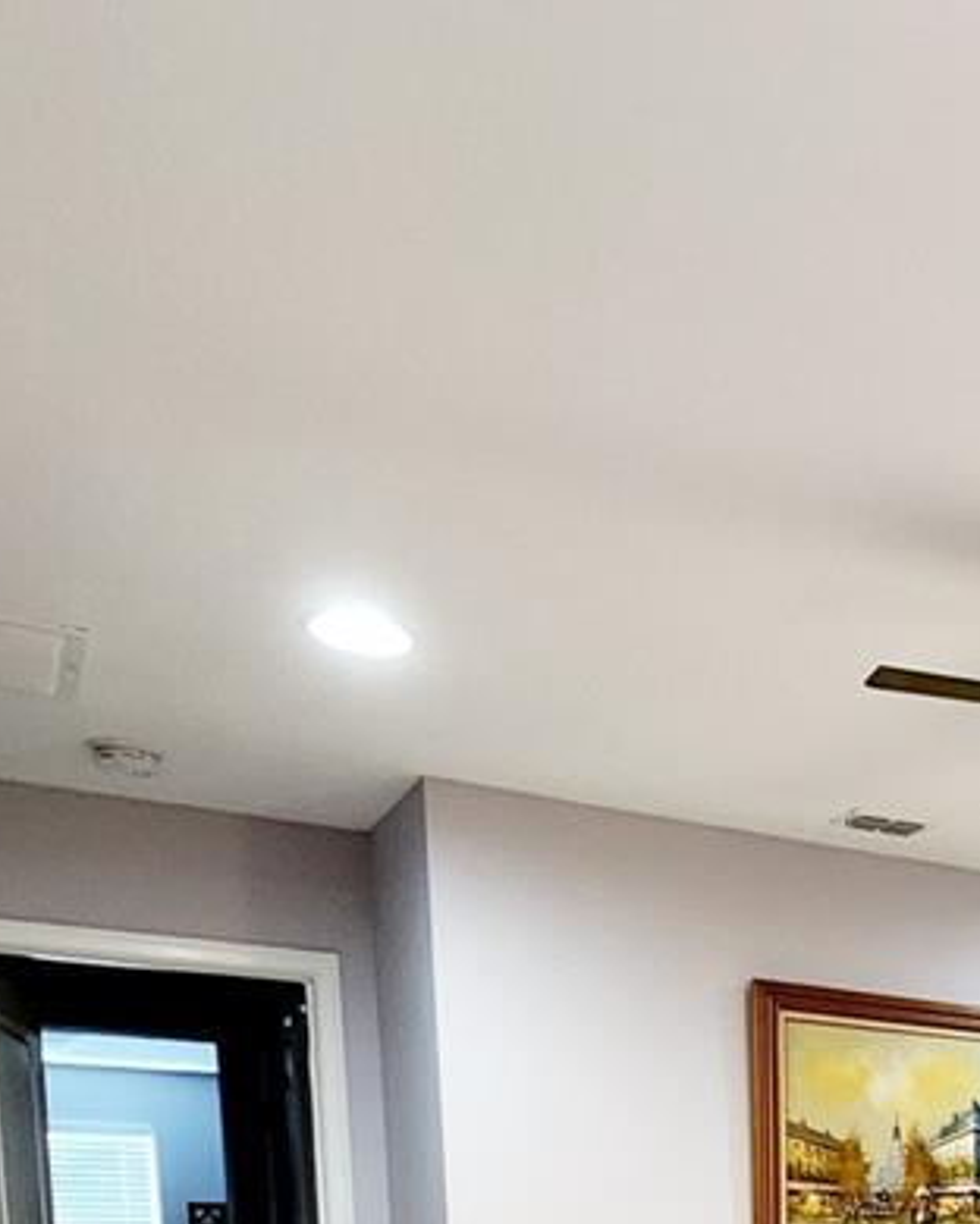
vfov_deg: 37.1
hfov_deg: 32.9
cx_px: 1112
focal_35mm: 39
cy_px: 1428
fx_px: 1414
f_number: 2.2
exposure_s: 1/60
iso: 320
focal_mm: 2.2
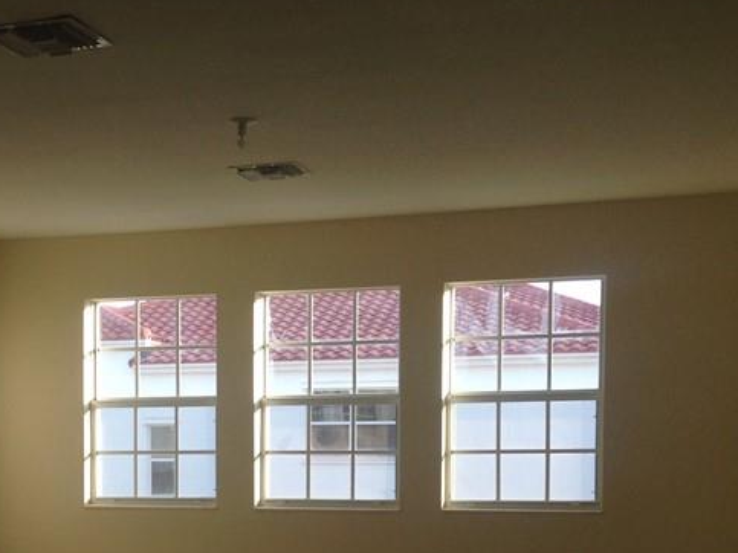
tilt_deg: -1.7
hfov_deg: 27.3
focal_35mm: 70
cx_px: 151
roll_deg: -0.1
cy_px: 498
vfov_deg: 20.6
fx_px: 1492
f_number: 2.4
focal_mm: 4.12
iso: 50
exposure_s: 1/120
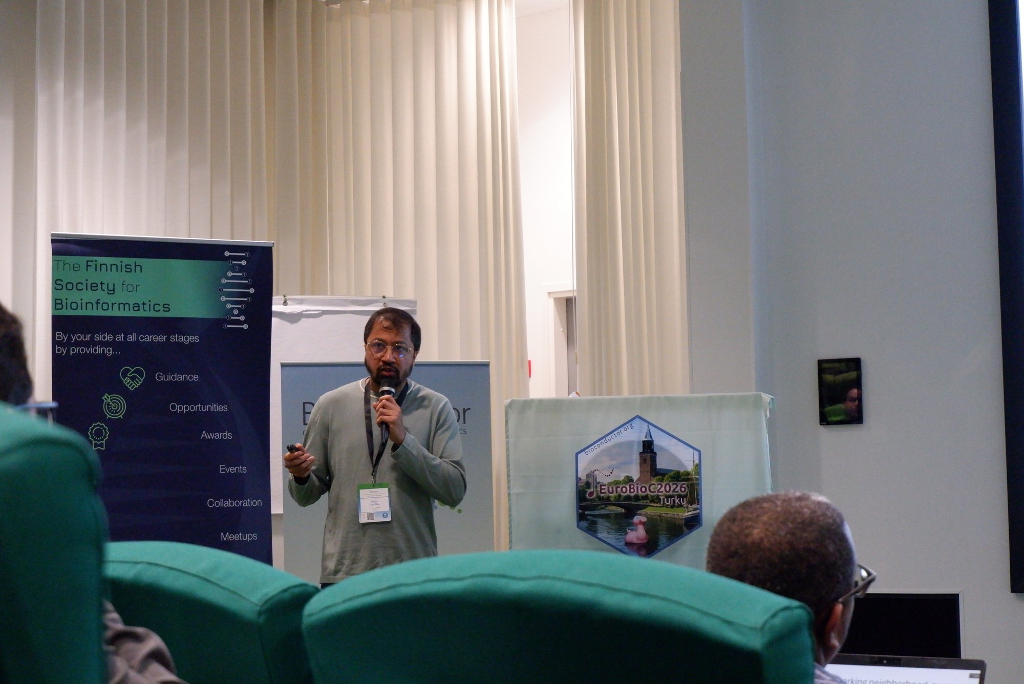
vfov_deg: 20.0
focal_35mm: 68
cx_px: 512
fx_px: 1935
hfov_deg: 29.6
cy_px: 342
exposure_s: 1/180
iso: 6400
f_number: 5.6
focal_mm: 45
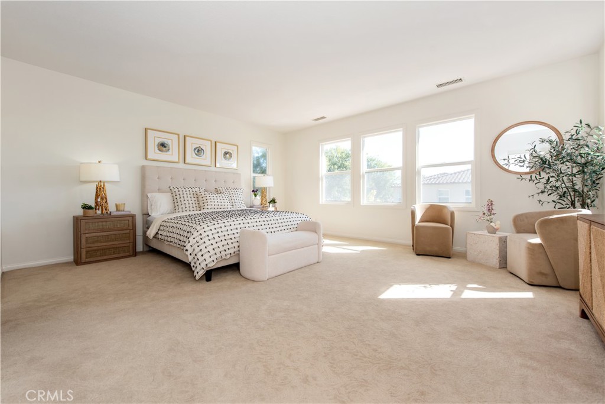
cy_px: 202
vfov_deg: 81.2
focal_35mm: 14
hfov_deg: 104.2
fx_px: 235
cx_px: 302
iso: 110
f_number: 5.6
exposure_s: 1/125
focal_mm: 14
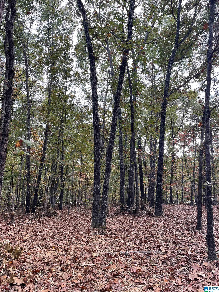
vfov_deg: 67.3
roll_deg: -2.4
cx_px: 110
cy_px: 146
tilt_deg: +12.1
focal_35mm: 26
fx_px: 219
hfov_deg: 53.1
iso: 32
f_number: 1.6
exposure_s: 1/181
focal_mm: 4.2
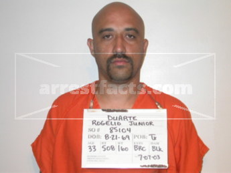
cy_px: 86
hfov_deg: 29.4
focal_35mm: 66
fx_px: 441
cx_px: 116
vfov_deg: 22.3
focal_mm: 13.8
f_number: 3.2
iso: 100
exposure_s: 1/60.3
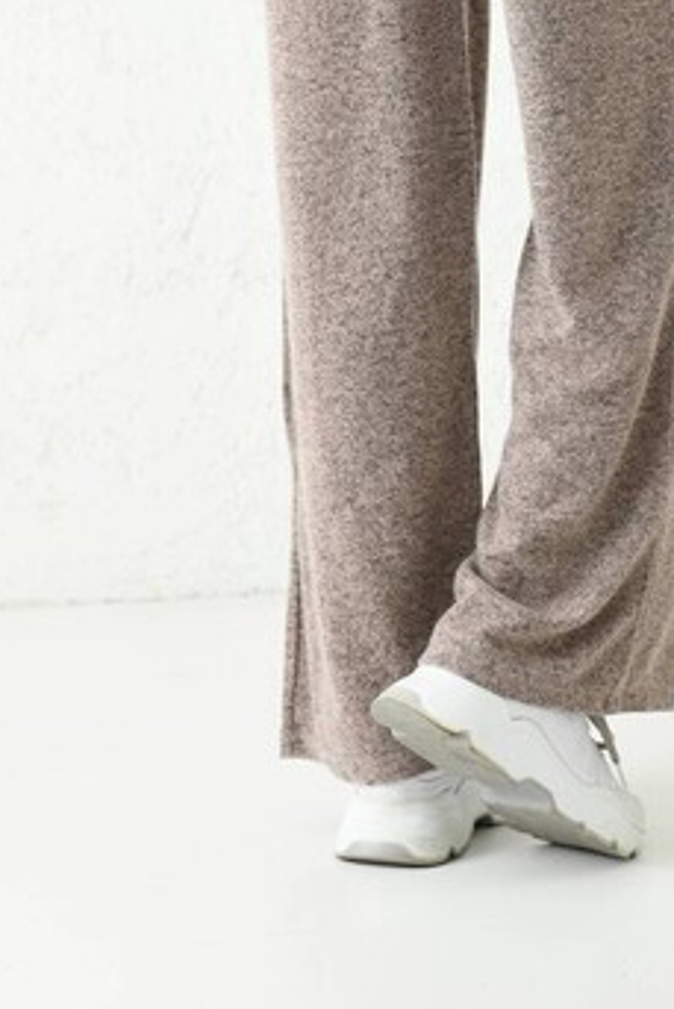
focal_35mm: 153
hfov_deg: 9.0
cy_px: 179
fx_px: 4292
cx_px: 412
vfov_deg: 13.3
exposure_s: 1/160
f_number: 5.6
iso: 100
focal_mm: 70
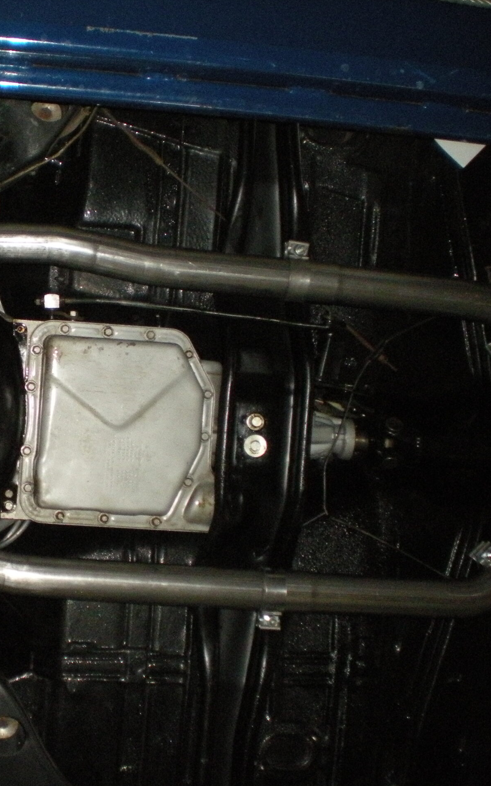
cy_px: 393
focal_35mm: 54
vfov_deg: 37.5
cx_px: -35
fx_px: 1157
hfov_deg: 22.7
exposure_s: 1/60
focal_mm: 6.3
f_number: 3.1
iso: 394
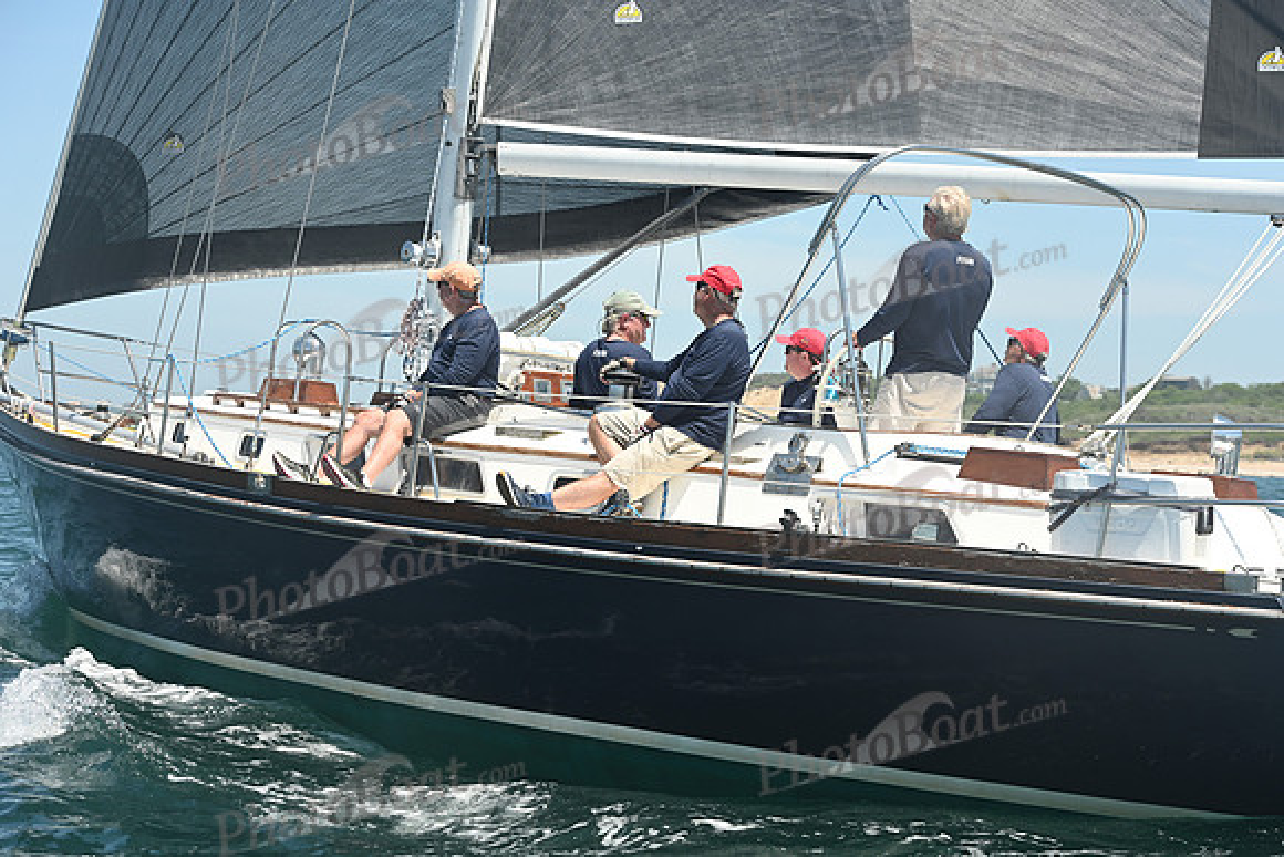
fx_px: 2854
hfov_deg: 25.4
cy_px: 428
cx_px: 642
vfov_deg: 17.1
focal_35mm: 80
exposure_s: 1/1000
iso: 320
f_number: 6.3
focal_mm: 80
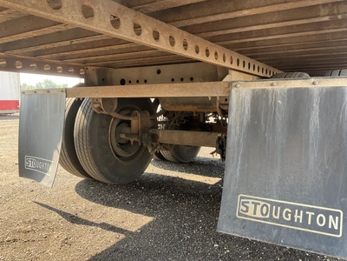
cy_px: 130
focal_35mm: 29
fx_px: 291
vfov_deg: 48.2
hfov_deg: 61.7
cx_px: 174
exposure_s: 1/122
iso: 32
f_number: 1.8
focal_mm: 3
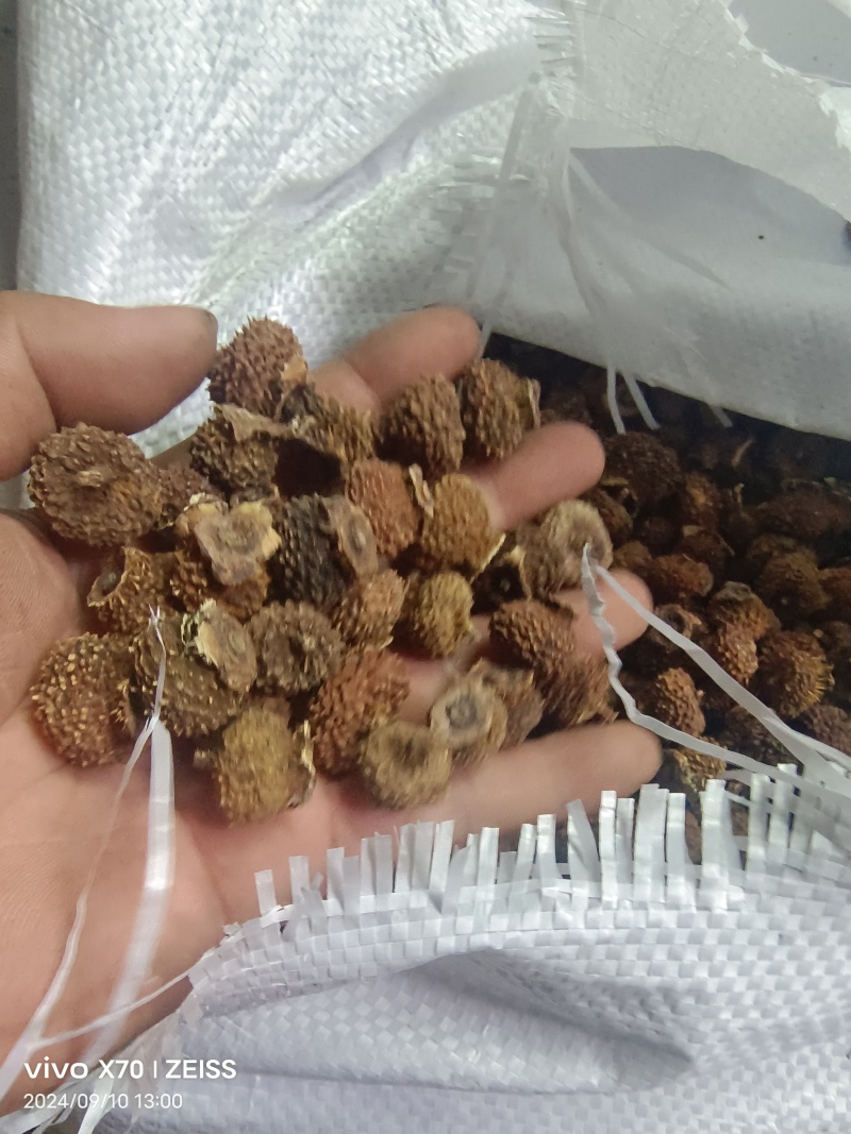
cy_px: 567
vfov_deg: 69.4
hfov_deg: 54.9
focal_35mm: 25
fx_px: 820
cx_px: 426
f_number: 2.2
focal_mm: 2.13
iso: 717
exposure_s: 1/50
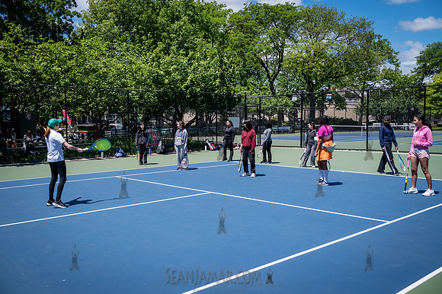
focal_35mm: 35
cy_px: 147
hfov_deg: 54.5
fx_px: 429
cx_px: 221
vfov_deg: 37.8
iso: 400
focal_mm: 35
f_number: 4.5
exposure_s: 1/2000
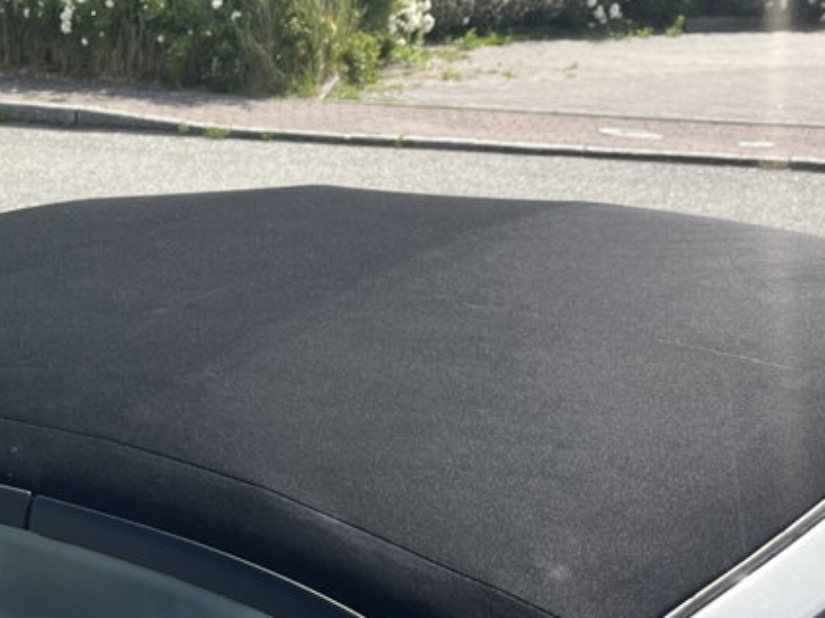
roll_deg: -0.8
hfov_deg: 28.5
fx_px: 1501
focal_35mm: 63
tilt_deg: -16.9
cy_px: 411
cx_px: -27
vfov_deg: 23.2
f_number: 1.6
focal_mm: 5.1
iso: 50
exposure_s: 1/2222
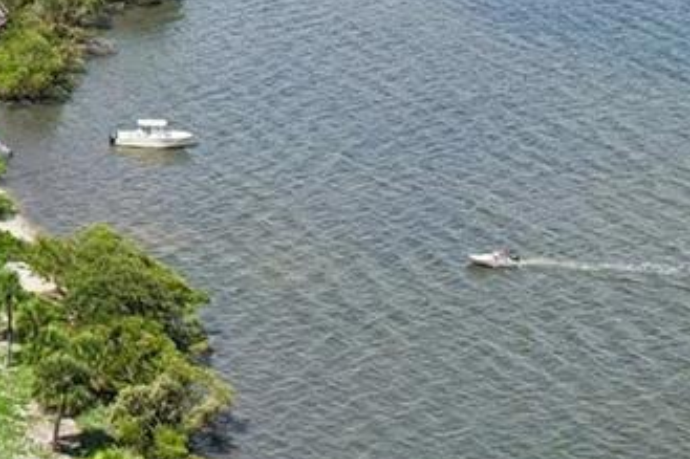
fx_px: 2050
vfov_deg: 12.3
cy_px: -170
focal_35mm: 107
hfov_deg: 16.3
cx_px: -531
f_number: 2.8
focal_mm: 8.4
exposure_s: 1/3200
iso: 130
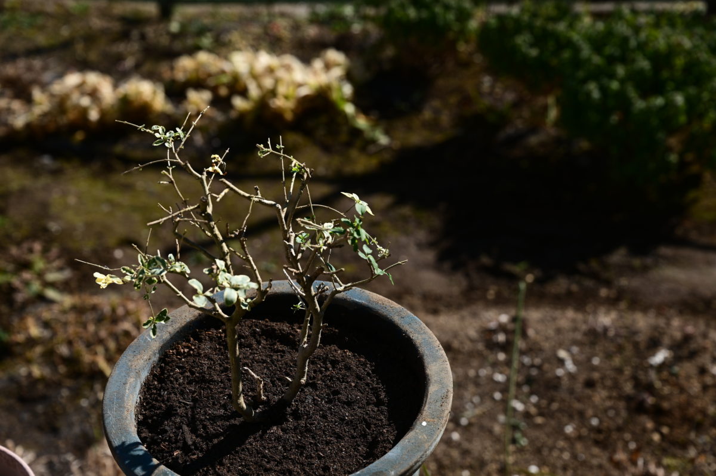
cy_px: 238
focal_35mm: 70
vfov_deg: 19.4
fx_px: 1391
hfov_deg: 28.9
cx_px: 358
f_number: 5.6
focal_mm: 70
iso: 100
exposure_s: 1/640
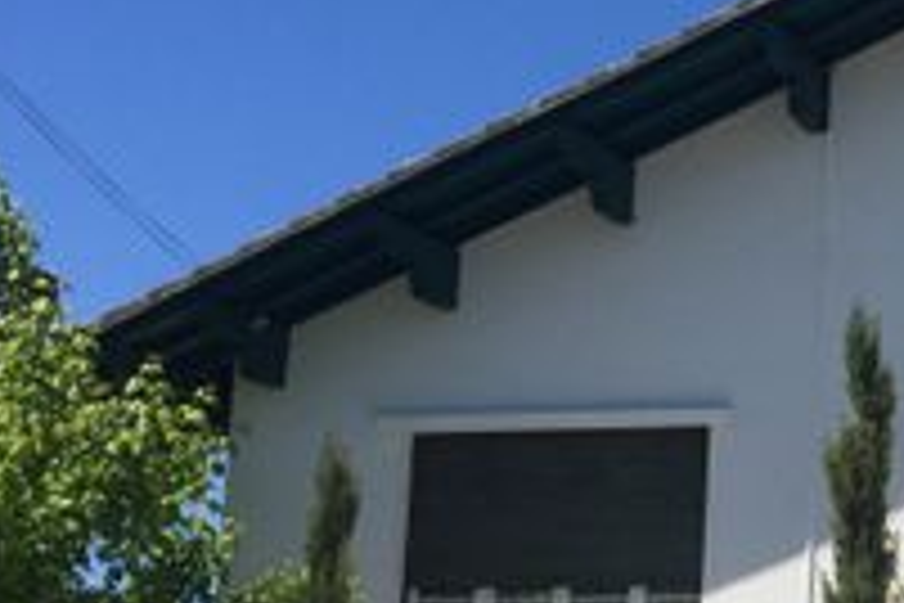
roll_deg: -2.7
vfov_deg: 15.0
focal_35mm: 90
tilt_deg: +9.1
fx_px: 2260
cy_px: 544
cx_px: 1151
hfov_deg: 20.8
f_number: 2.2
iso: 32
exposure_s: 1/2639
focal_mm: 4.15
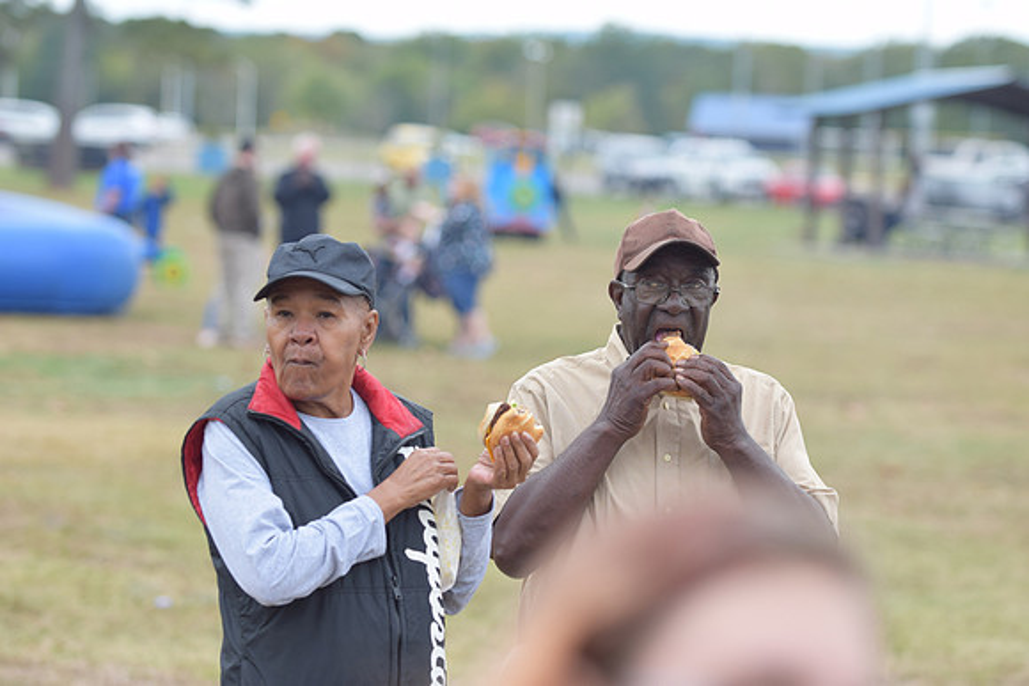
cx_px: 514
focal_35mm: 165
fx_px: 4717
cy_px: 343
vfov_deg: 8.3
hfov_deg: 12.4
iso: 200
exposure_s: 1/640
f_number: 2.8
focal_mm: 110
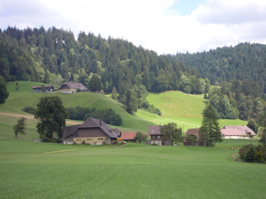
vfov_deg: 13.1
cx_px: 133
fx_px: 868
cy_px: 100
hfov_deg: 17.4
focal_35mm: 113
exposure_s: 1/200
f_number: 5.9
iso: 100
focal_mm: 20.3
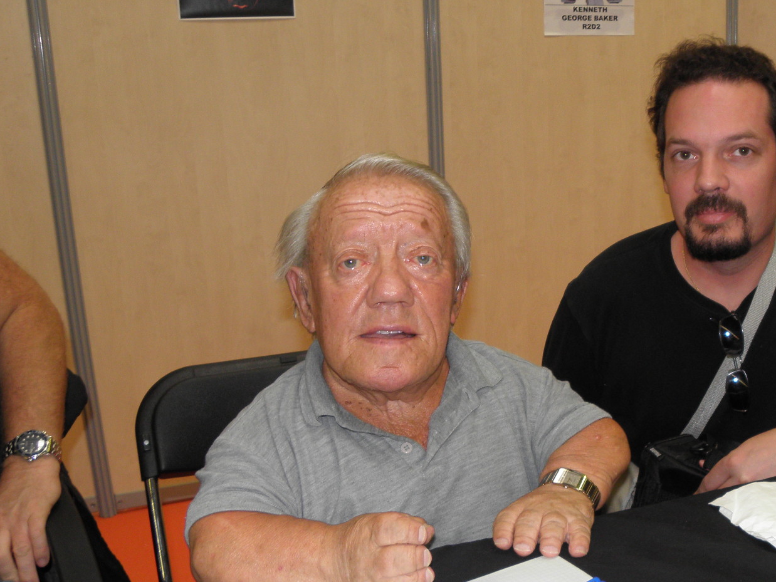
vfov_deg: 33.6
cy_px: 291
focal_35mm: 43
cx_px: 597
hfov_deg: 42.3
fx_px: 964
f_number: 2.8
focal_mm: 4.6
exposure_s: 1/30
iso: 100
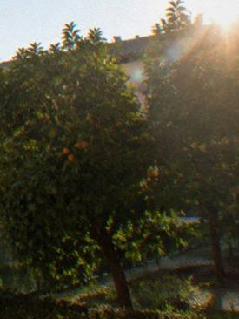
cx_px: -184
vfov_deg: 18.5
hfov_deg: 12.9
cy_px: 47
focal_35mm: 105
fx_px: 965
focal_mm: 40
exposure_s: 1/100
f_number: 11
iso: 200
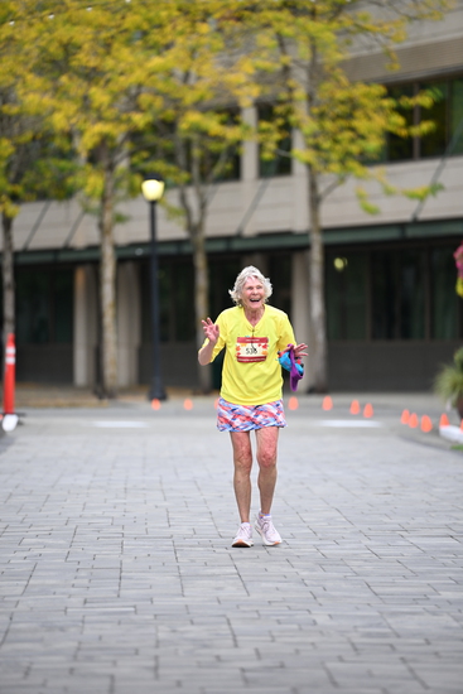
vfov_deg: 10.3
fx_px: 3856
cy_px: 347
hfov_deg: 6.9
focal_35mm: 200
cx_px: 232
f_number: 2.8
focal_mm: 200
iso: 640
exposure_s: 1/1600
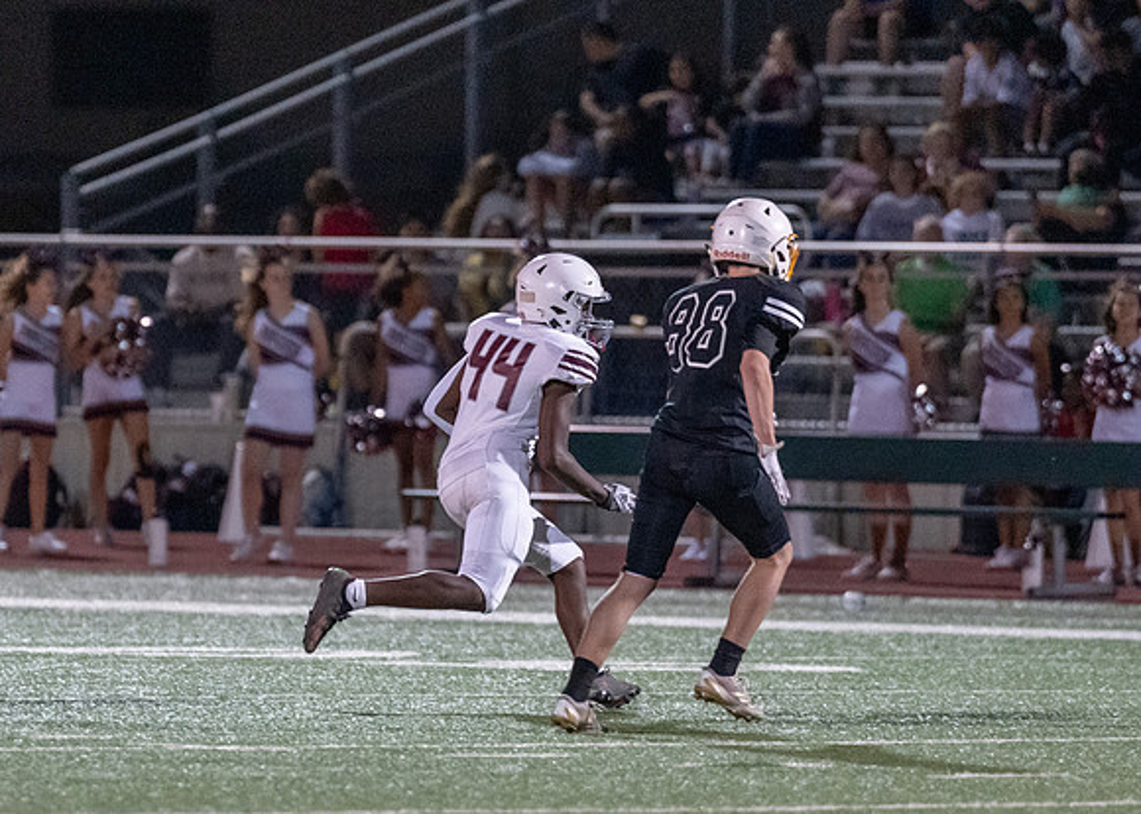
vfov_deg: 3.1
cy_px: 313
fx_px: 15279
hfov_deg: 4.3
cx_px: 416
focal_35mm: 472
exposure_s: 1/1000
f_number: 2.8
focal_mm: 200
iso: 3200
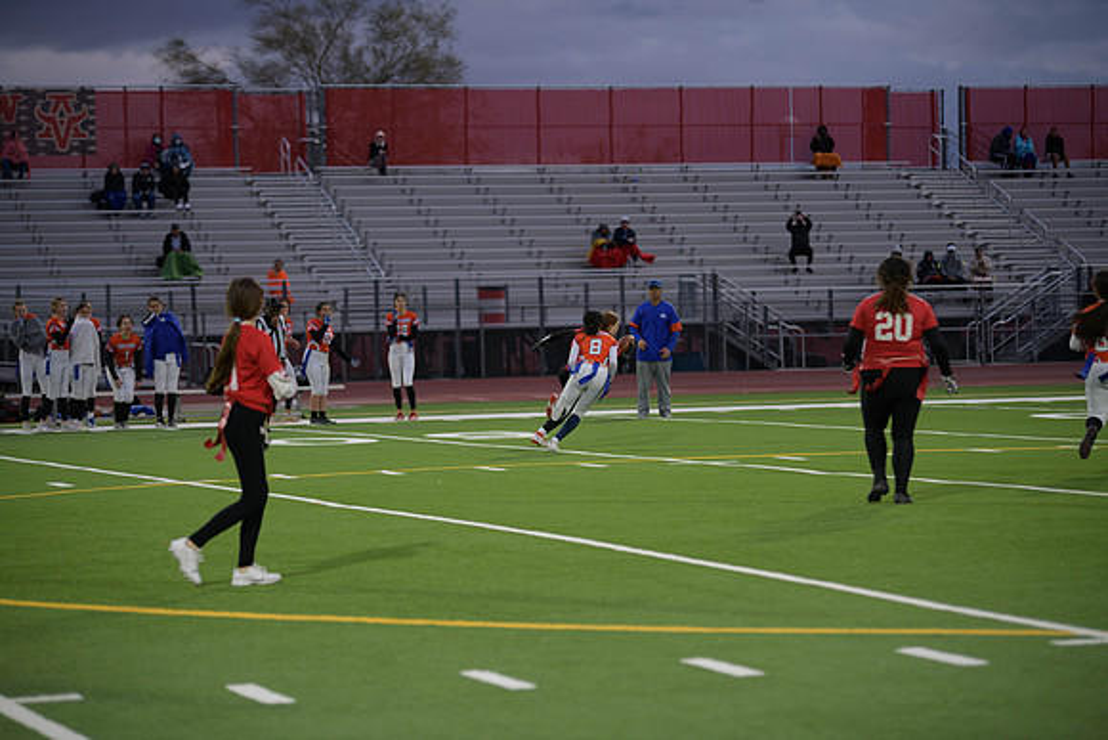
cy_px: 370
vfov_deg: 11.2
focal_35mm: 122
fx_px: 3756
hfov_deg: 16.8
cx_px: 554
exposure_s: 1/200
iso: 400
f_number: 2.8
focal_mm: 122
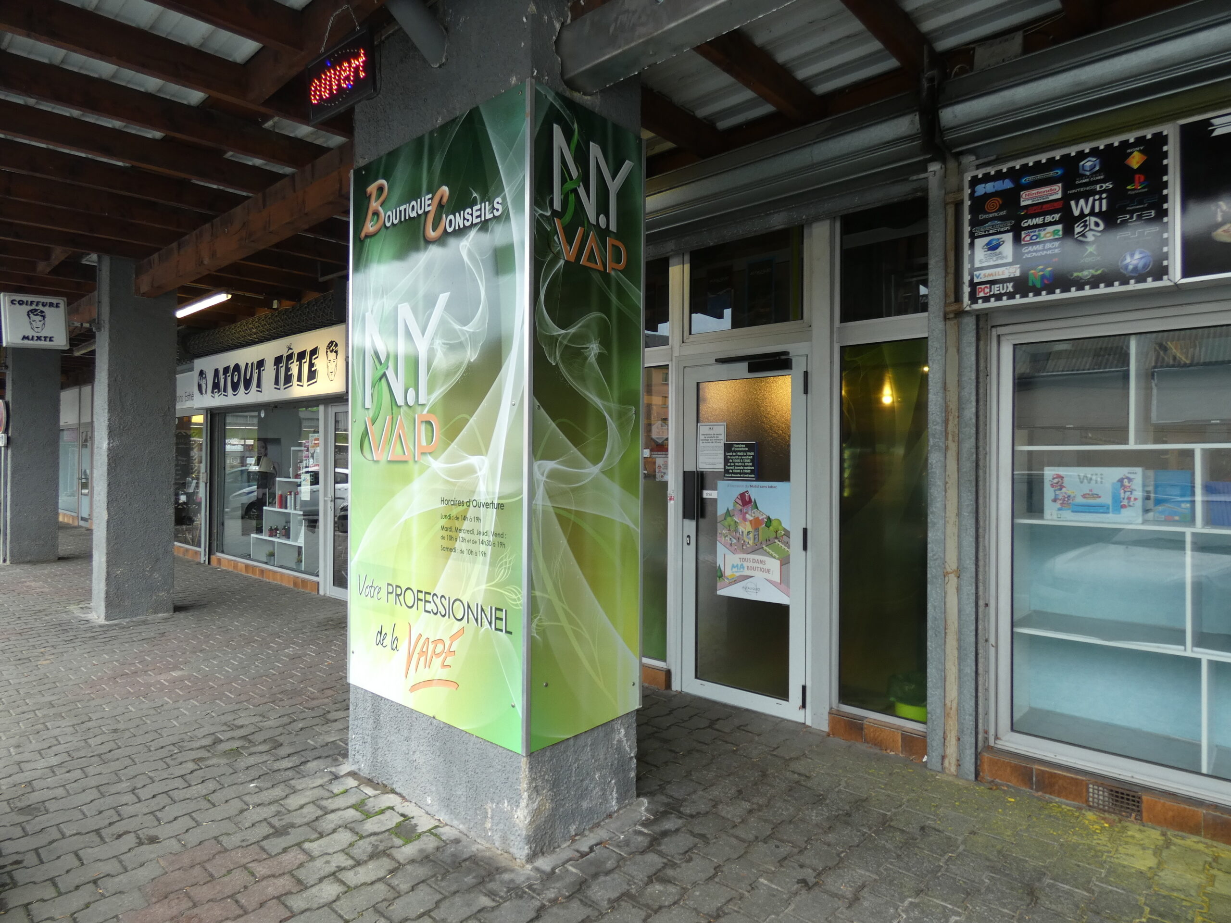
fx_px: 711
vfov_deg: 66.0
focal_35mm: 20
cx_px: 616
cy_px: 462
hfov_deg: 81.7
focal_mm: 3.6
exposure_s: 1/60
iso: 80
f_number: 2.8
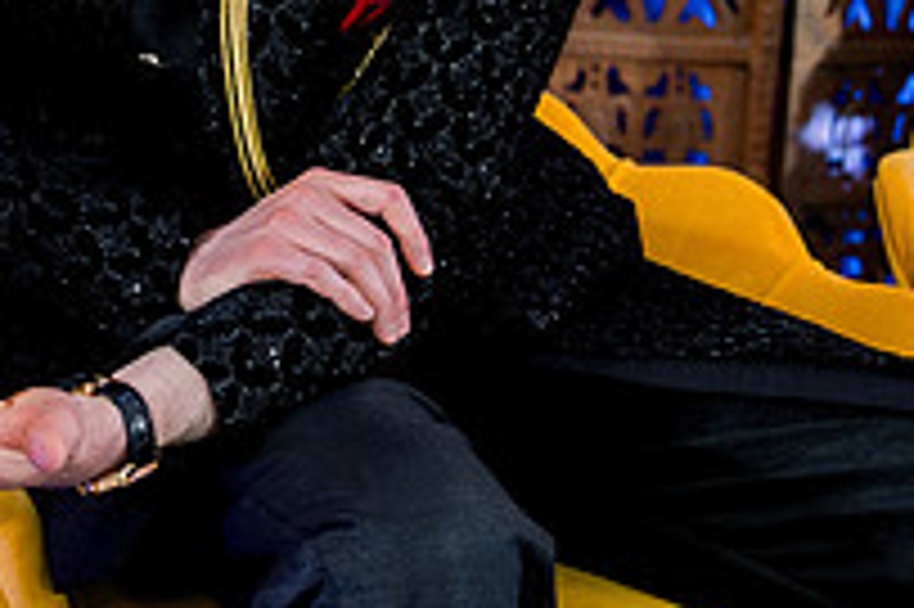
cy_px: -52
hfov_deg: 22.9
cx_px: -122
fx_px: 2106
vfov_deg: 16.0
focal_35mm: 83
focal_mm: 29
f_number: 2.8
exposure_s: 1/125
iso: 1250
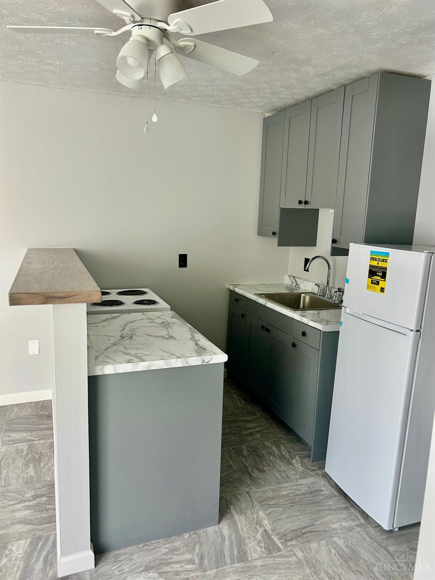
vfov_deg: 67.3
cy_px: 290
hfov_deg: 53.1
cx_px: 218
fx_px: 436
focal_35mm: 26
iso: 125
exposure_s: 1/94
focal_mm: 5.7
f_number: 1.5
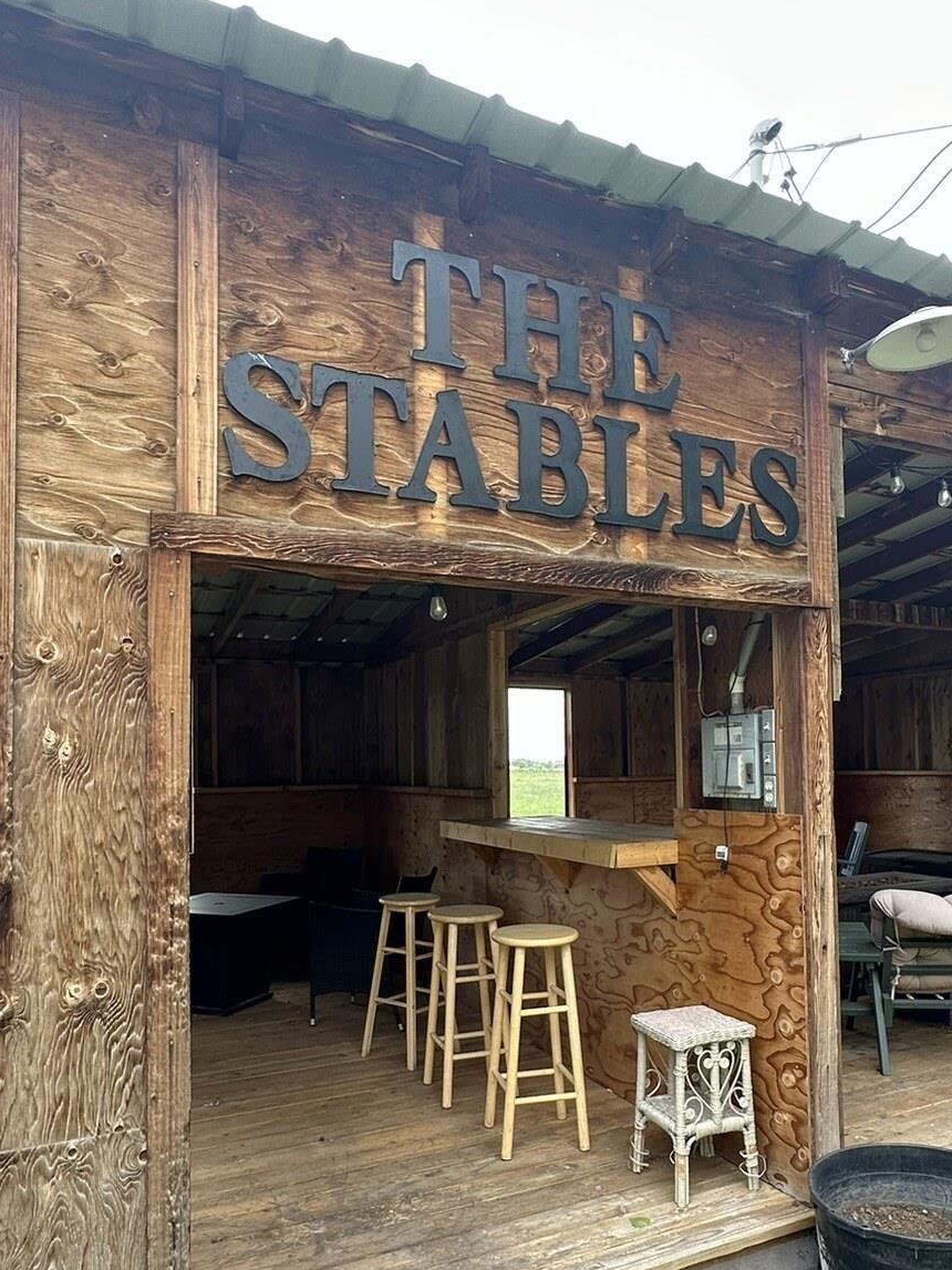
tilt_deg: +1.5
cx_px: 520
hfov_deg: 54.8
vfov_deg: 68.9
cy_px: 741
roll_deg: -0.6
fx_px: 917
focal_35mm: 25
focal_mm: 2.22
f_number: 2.2
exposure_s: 1/104
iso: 40
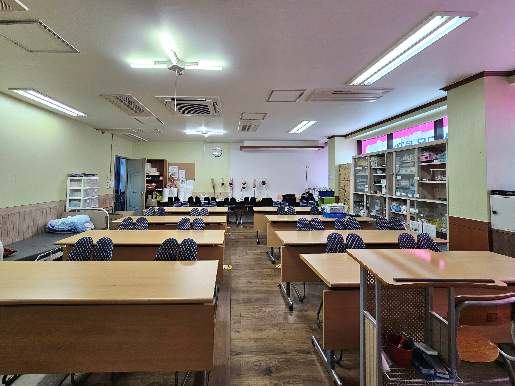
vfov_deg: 89.9
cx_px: 258
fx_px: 193
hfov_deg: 106.2
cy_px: 193
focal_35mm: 13
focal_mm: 2.2
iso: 100
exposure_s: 1/60.2
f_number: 2.2
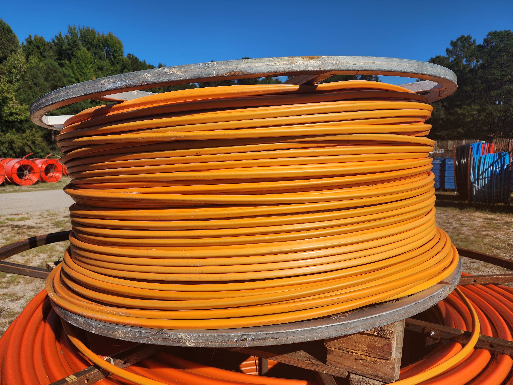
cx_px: 254
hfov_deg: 71.6
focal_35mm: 24
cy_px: 187
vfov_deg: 56.8
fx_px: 356
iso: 12
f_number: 1.8
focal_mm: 6.4
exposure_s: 1/1659
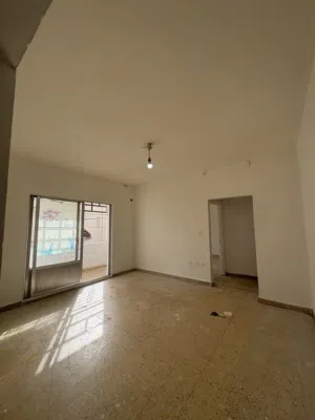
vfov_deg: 102.1
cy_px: 210
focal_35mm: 14
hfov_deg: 85.7
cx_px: 158
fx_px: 170
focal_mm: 2.22
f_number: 2.2
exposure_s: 1/652
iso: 64
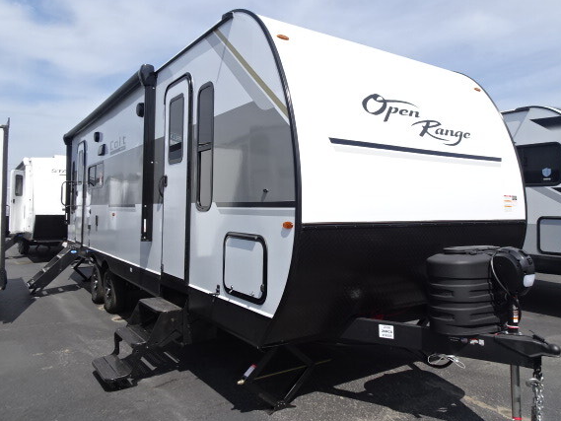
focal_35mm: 27
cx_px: 312
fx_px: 438
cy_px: 187
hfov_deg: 65.1
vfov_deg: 51.3
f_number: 3.5
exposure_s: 1/1250
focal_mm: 4.1
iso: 80
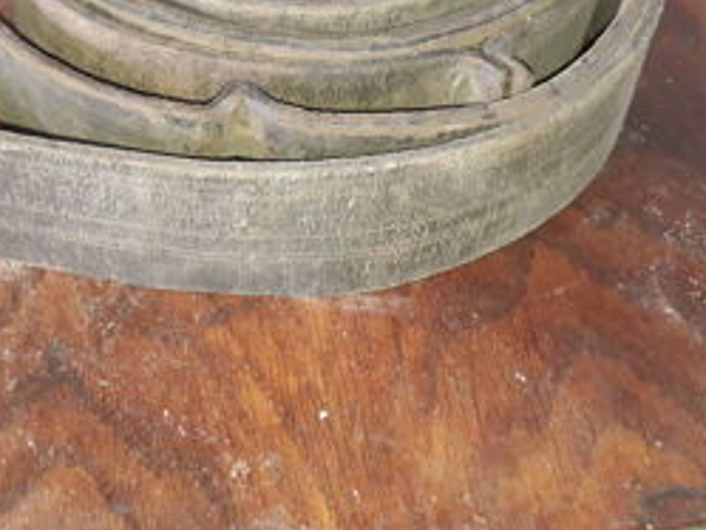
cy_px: 71
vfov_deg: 27.2
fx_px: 1061
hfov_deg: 36.1
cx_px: 187
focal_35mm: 52
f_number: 1.9
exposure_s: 1/50
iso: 200
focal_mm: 3.6
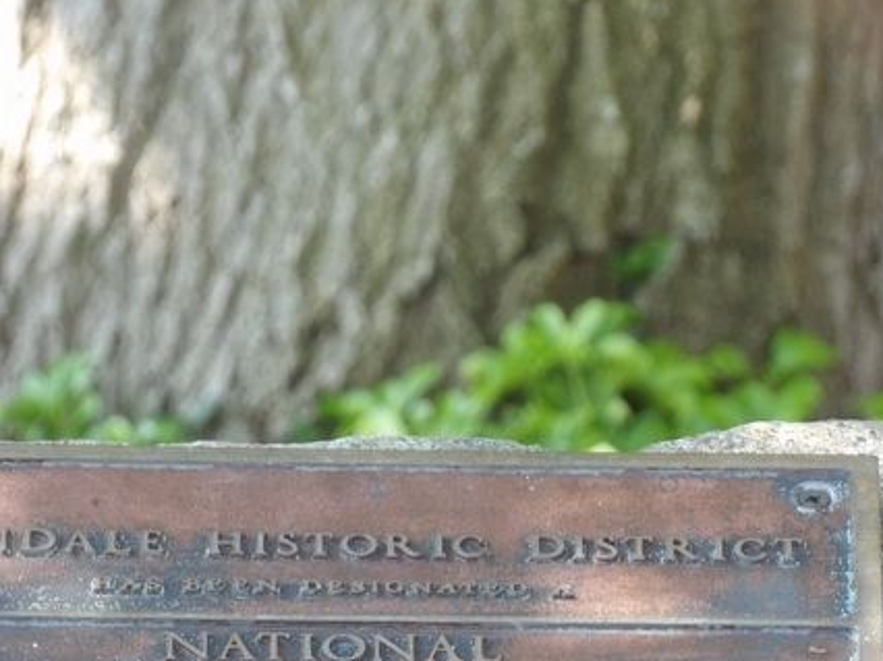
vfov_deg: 1.8
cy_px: 570
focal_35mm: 827
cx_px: 363
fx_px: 21084
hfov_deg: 2.4
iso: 200
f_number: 4.2
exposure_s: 1/61
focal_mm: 78.9
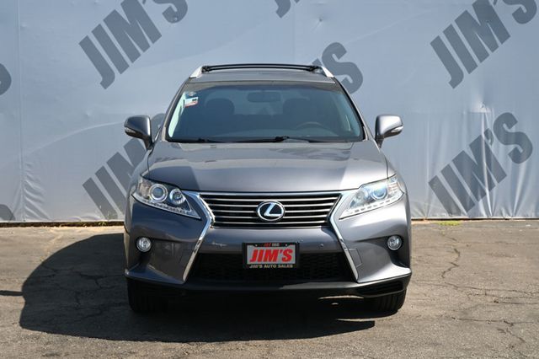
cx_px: 270
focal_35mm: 60
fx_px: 898
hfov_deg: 33.4
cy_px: 180
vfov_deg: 22.6
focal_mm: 40
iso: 200
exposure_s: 1/250
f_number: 5.6
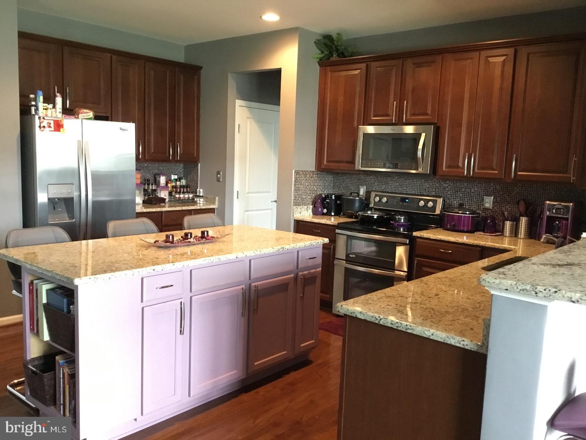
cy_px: 220
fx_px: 525
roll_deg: -1.8
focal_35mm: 31
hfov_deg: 58.4
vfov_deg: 45.4
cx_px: 293
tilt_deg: -6.5
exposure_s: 1/15
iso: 250
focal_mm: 3.3
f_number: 2.4
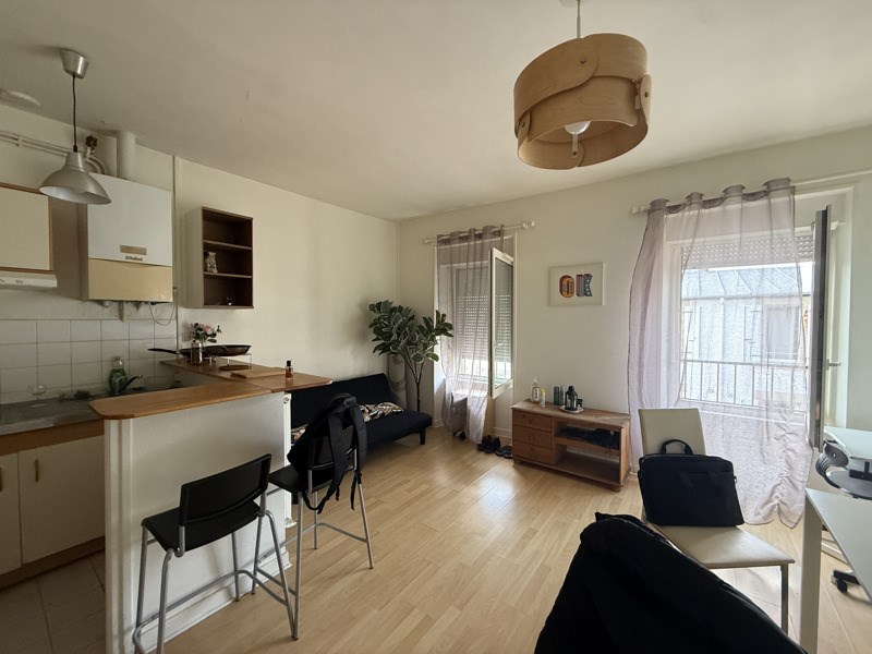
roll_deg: -0.4
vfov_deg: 85.7
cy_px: 327
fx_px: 353
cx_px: 436
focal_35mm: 14
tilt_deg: -1.2
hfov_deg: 102.1
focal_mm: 2.22
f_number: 2.2
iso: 400
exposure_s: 1/60
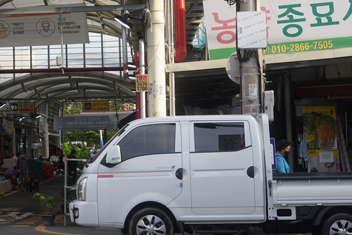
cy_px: -31
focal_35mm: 105
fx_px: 1027
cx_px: -42
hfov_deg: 18.7
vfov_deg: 12.8
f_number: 6.3
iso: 100
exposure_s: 1/100
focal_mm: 35
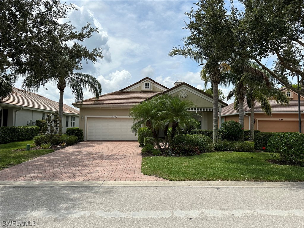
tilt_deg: +3.7
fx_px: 211
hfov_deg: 71.6
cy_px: 114
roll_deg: -0.8
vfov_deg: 56.8
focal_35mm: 24
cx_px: 152
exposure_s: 1/6211
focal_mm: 6.86
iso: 80
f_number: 1.78
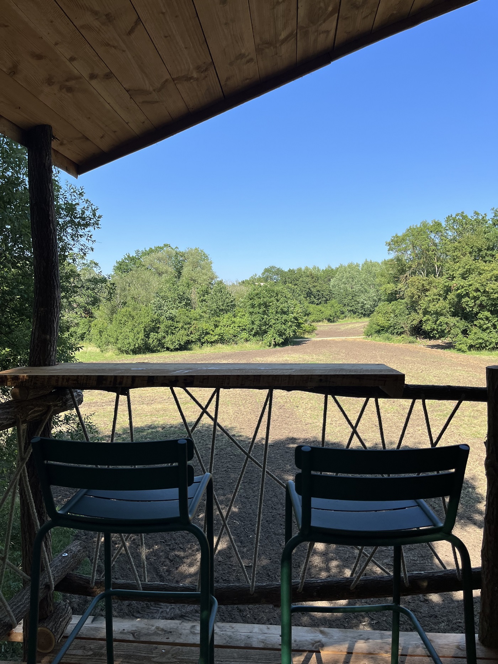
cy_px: 332
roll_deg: +0.0
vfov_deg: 67.3
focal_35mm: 26
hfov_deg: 53.1
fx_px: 499
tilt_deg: -4.6
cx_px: 249
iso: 50
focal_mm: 5.1
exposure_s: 1/1957
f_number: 1.6
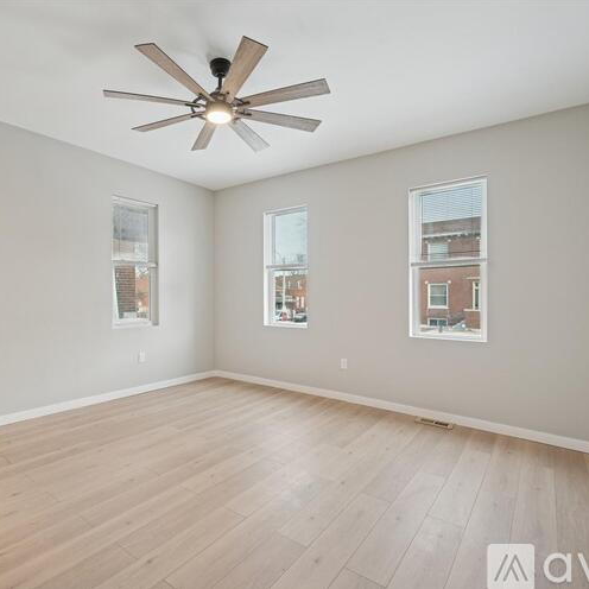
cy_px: 294
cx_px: 233
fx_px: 347
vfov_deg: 80.7
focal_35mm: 18
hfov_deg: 79.7
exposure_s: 1/25
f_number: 8
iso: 400
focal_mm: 14
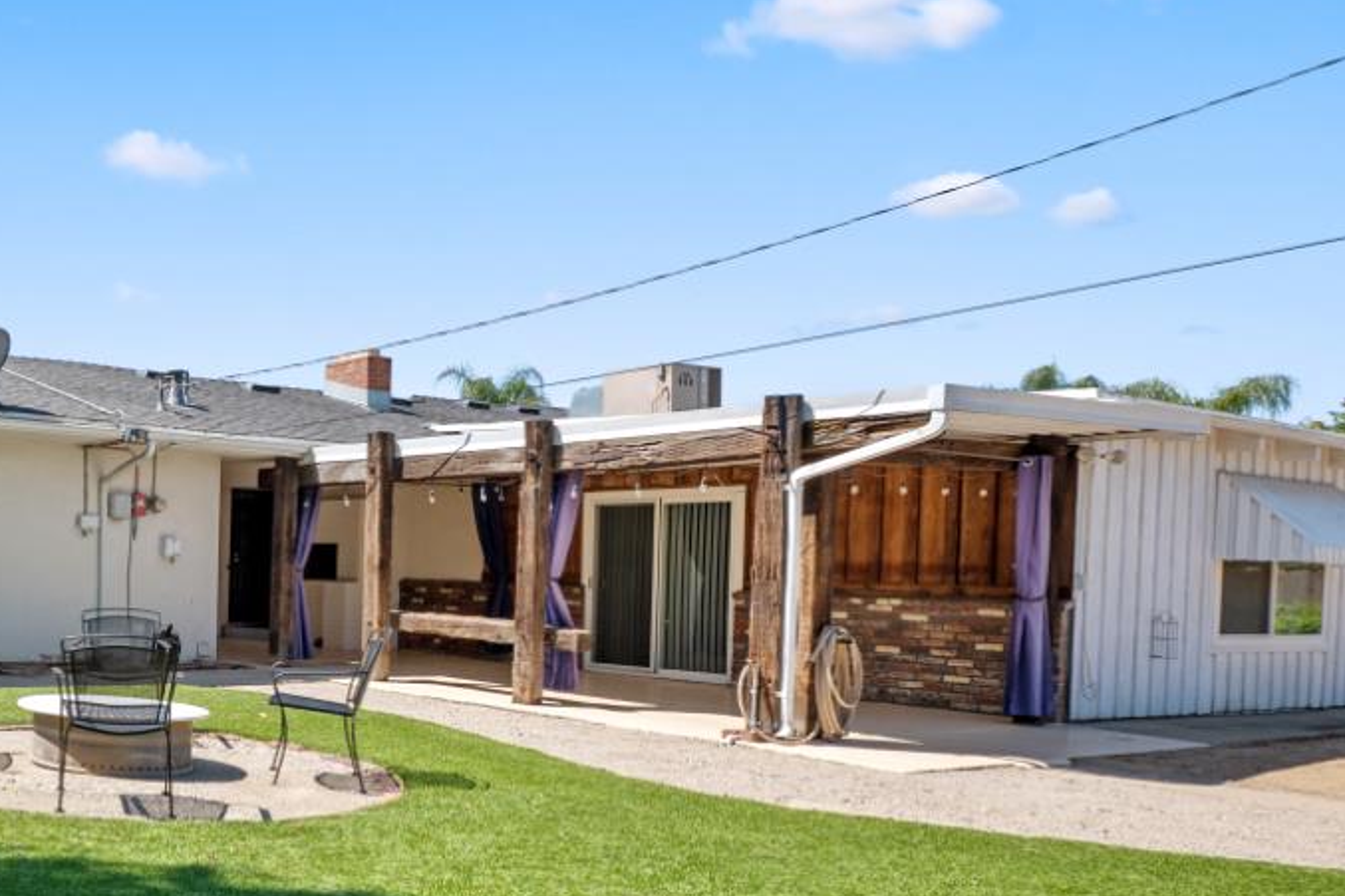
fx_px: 1158
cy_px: 435
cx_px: -50
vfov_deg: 42.3
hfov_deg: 47.8
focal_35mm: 31
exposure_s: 1/160
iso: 250
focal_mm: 14
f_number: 9
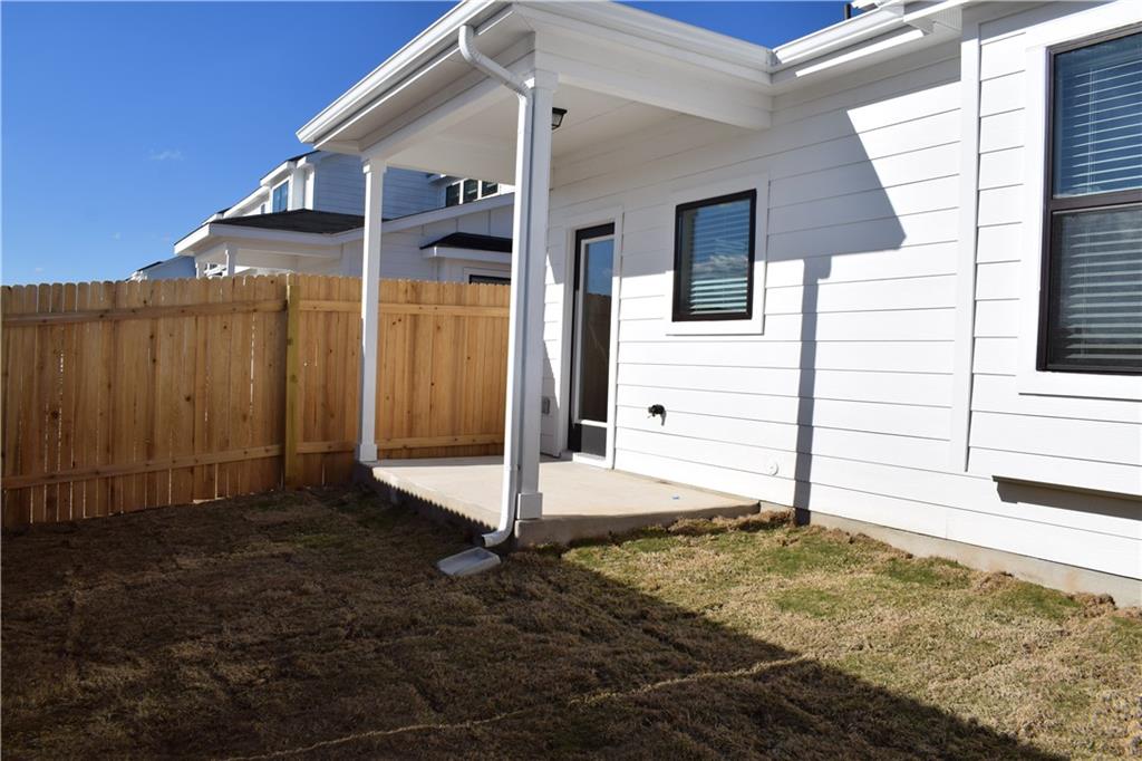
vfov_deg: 47.9
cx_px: 571
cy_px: 380
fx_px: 856
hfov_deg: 67.4
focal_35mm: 27
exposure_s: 1/500
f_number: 11
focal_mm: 18
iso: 200
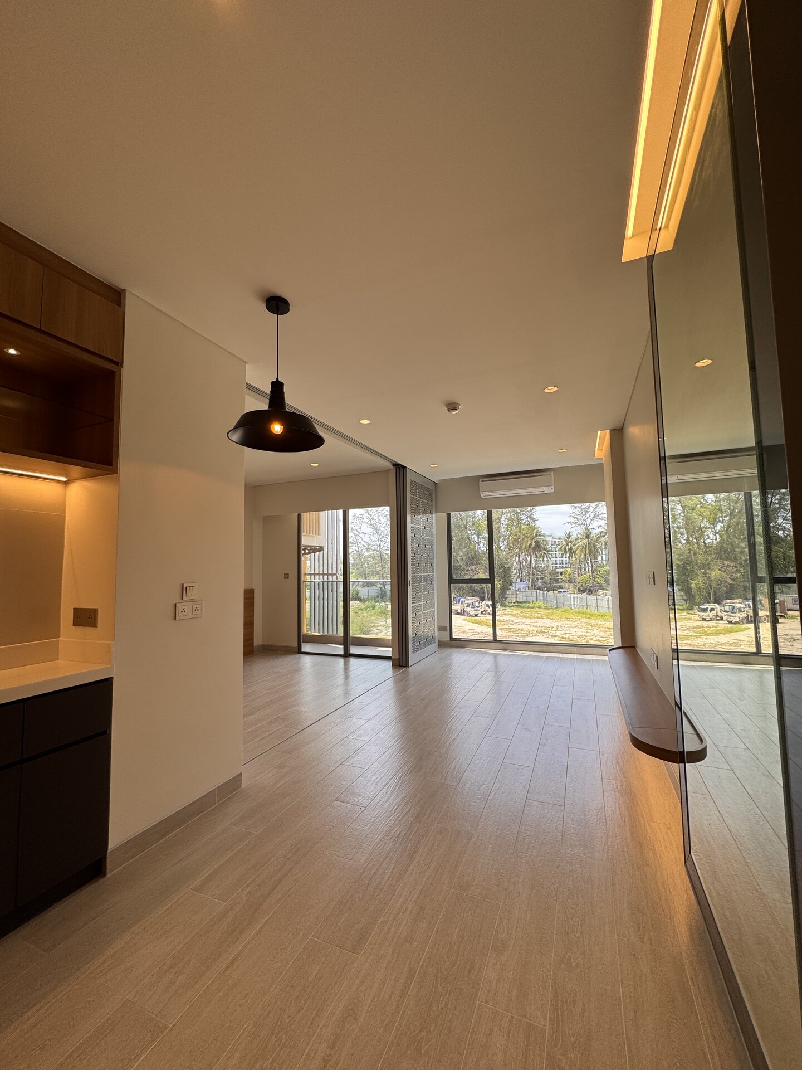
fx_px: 432
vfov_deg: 102.1
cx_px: 401
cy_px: 535
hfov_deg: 85.7
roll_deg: +1.2
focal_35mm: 14
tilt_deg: +4.8
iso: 40
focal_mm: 2.22
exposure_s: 1/197
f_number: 2.2
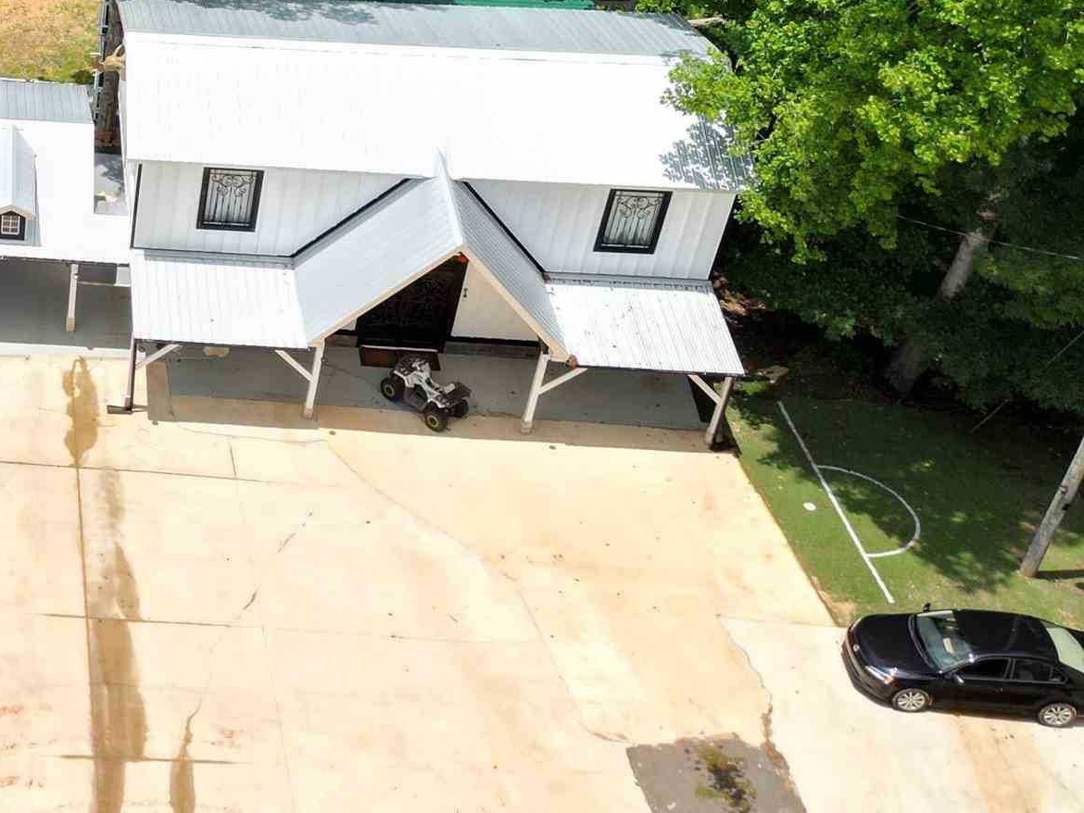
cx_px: -146
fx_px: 1973
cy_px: -54
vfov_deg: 22.2
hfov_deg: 27.7
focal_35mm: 63
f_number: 1.7
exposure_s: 1/1600
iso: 100
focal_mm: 6.72
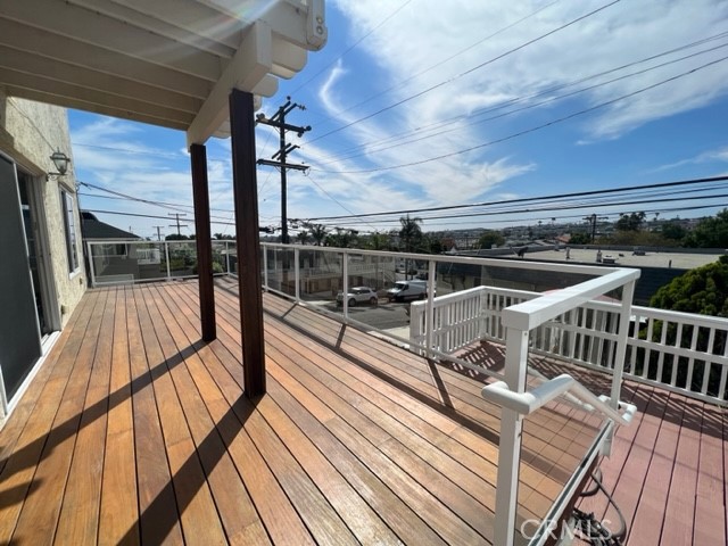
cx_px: 364
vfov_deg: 89.9
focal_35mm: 13
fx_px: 273
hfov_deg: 106.2
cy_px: 273
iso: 32
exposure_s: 1/3650
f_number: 1.8
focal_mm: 1.57
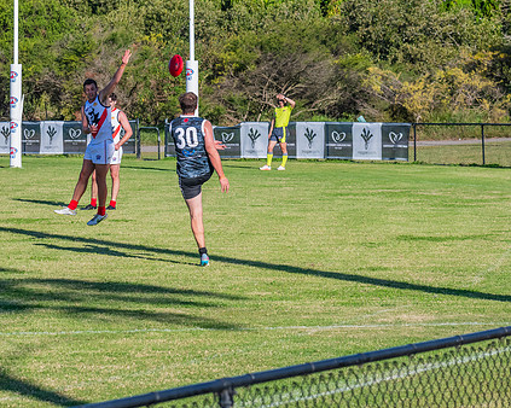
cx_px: 204
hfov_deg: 9.5
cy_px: 142
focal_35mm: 204
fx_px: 3084
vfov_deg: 7.6
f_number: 9
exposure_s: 1/1600
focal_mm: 135
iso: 800
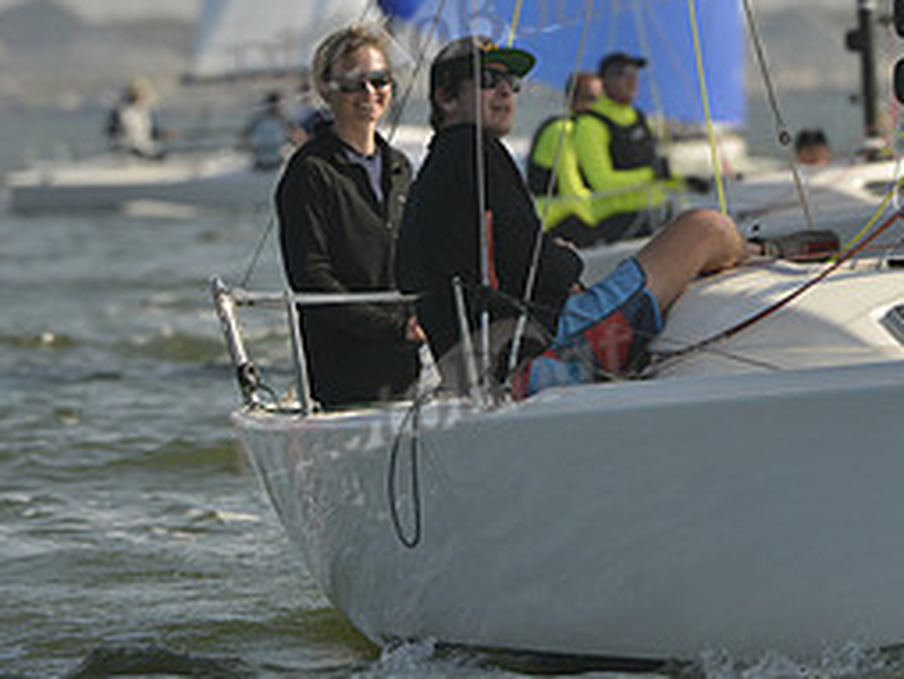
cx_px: 915
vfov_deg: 1.7
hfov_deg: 2.3
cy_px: 158
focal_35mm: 877
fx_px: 22925
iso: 280
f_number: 8
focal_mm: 400
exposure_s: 1/1250
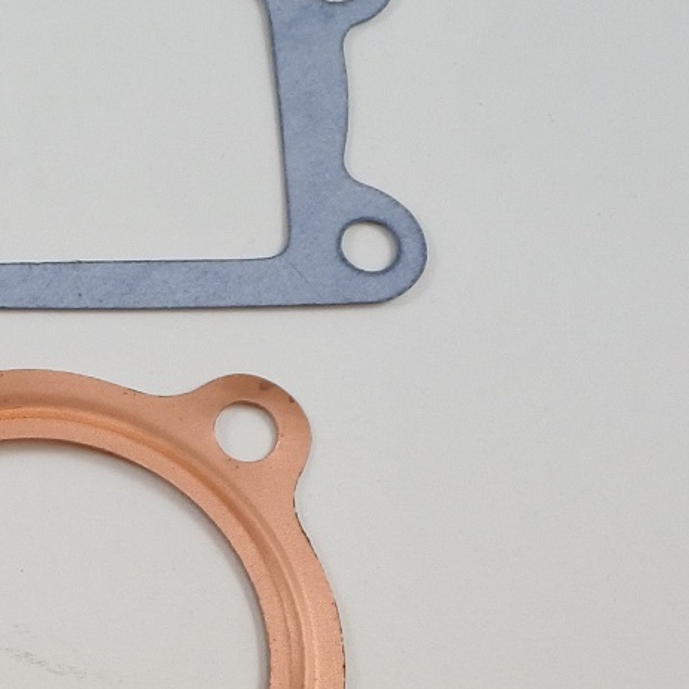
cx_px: -449
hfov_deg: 15.1
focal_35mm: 104
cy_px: 438
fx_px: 2342
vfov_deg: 16.7
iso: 400
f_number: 4
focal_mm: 13.4
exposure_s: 1/200
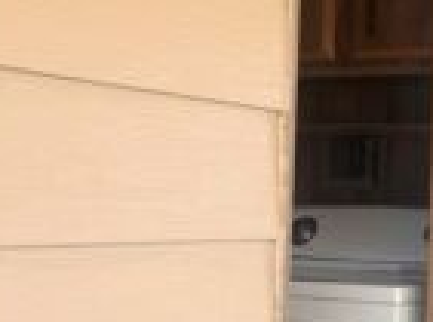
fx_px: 1135
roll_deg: -1.3
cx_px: 436
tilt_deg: +2.0
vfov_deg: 16.2
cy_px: 173
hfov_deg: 20.9
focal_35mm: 91
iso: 80
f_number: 1.78
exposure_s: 1/445
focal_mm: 6.76
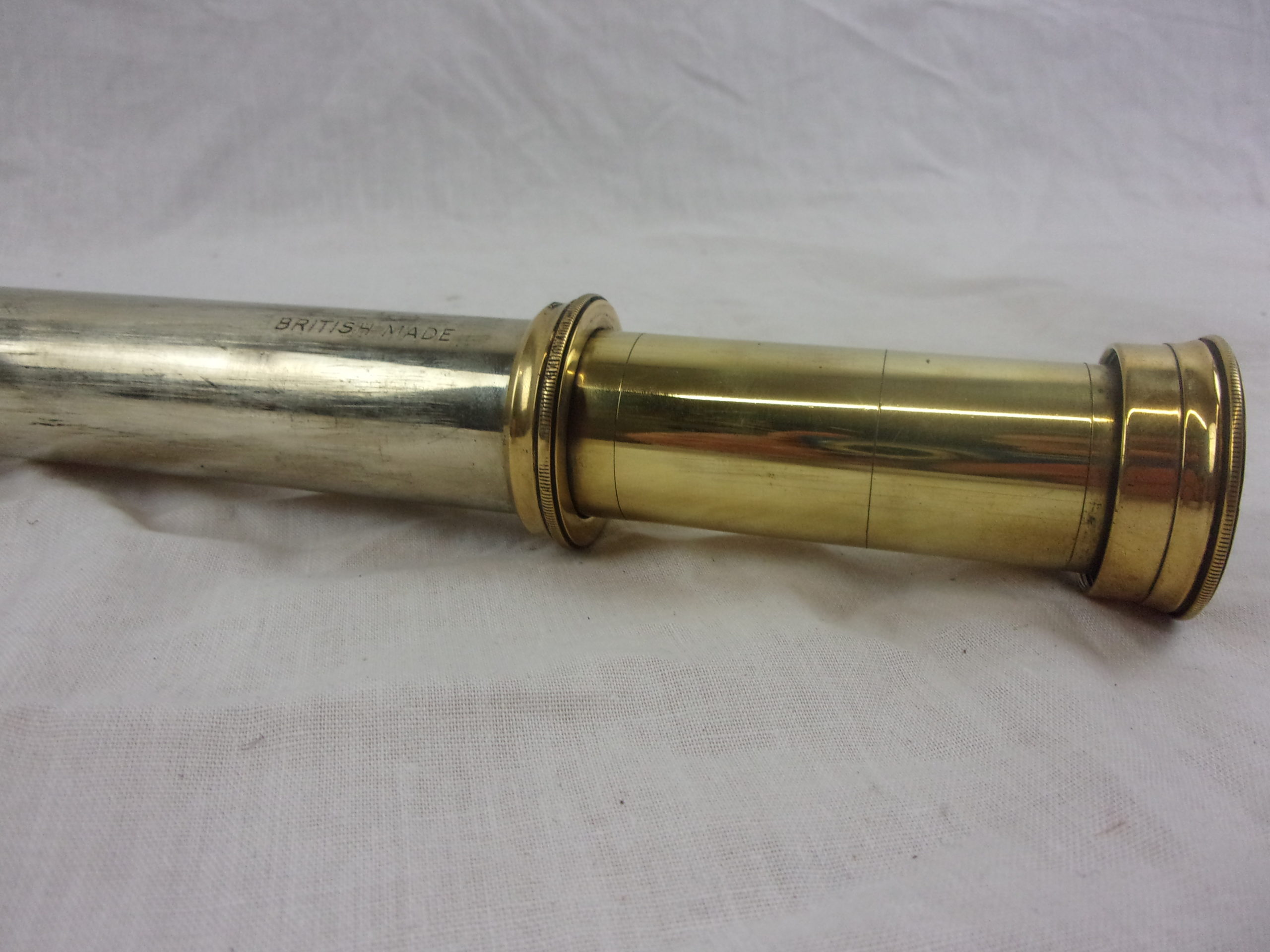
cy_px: 476
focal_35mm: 28
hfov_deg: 63.4
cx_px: 635
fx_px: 1027
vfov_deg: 49.7
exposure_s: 1/125
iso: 262
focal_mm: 5.1
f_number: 3.9
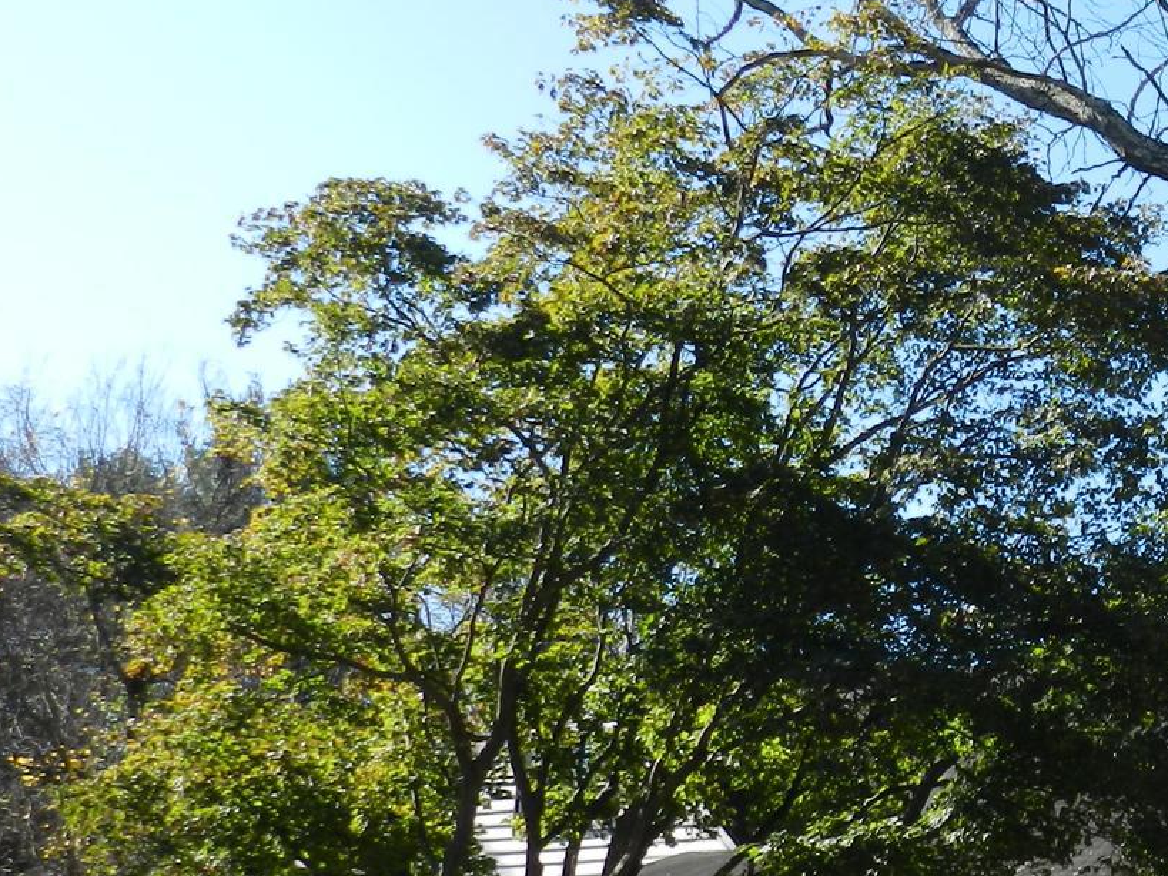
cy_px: 626
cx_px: 1406
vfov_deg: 15.5
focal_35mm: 95
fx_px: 3205
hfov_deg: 19.4
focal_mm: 6.7
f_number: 4
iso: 160
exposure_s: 1/500
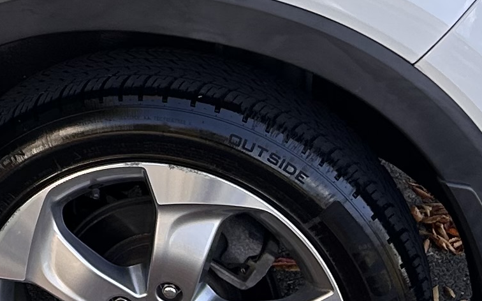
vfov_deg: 8.6
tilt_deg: -14.2
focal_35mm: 147
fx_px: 1930
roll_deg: +1.3
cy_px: -242
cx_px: -367
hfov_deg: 13.0
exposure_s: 1/581
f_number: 1.5
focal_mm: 5.7
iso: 50
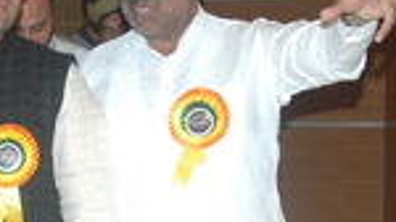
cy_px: 345
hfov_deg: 13.5
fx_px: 1648
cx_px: -11
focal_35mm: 157
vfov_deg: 7.5
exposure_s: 1/60
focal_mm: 25
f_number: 4.5
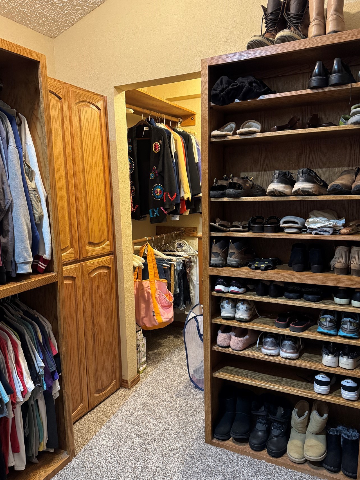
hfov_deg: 51.3
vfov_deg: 65.3
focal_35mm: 27
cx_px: 188
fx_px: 374
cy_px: 248
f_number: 1.78
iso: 800
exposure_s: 1/60
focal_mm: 6.76
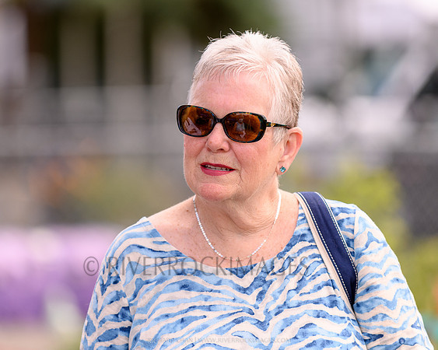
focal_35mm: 304
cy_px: 160
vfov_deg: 5.1
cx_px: 165
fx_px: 3935
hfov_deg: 6.4
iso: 160
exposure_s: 1/640
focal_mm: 200
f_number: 2.8
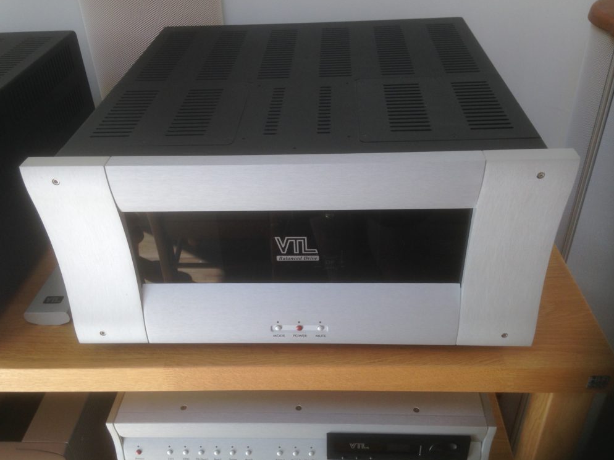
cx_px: 301
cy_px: 235
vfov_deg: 41.8
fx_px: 603
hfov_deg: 54.0
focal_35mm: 34
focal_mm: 4.12
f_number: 2.4
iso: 50
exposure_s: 1/194
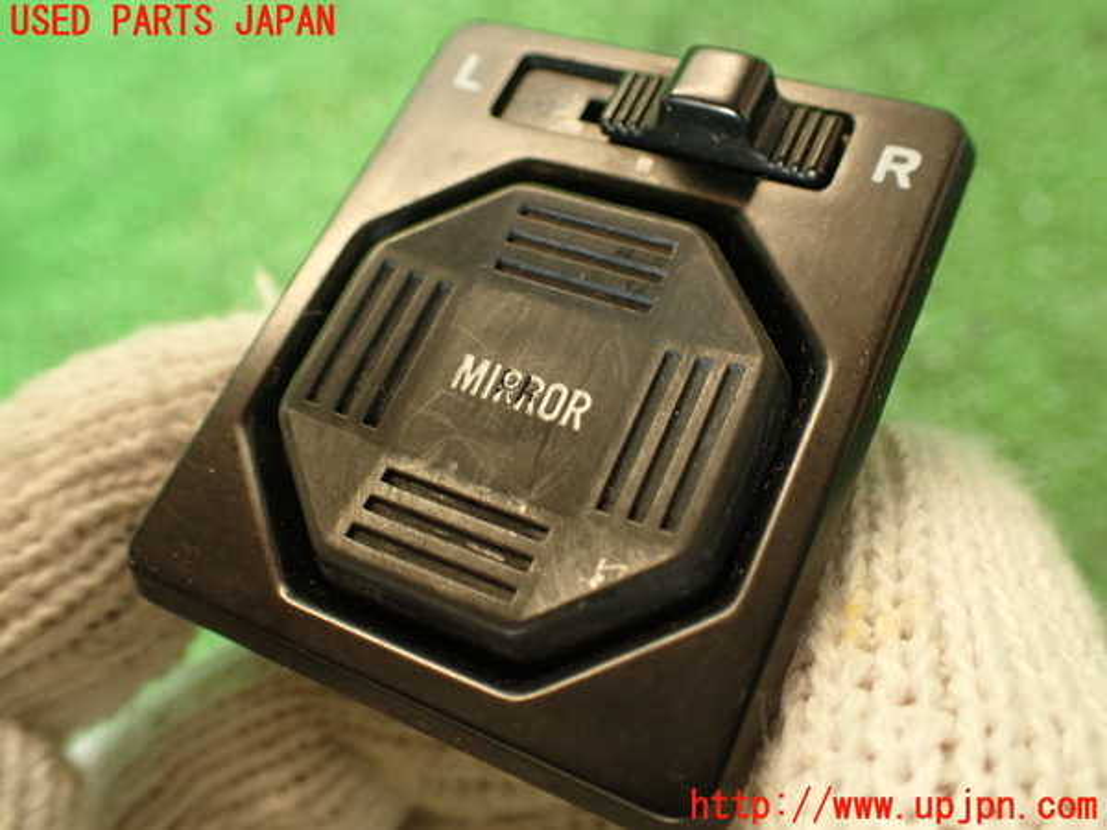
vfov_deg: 44.2
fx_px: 1023
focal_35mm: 32
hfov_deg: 56.8
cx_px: 554
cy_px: 415
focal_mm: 5.79
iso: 200
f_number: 2.4
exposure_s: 1/30
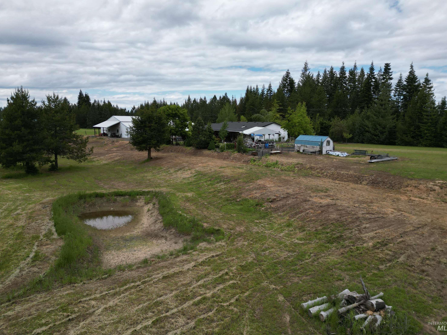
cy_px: 165
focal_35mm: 25
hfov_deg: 69.4
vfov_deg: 54.9
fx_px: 323
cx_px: 230
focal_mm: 6.72
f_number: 1.7
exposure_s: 1/4000
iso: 130
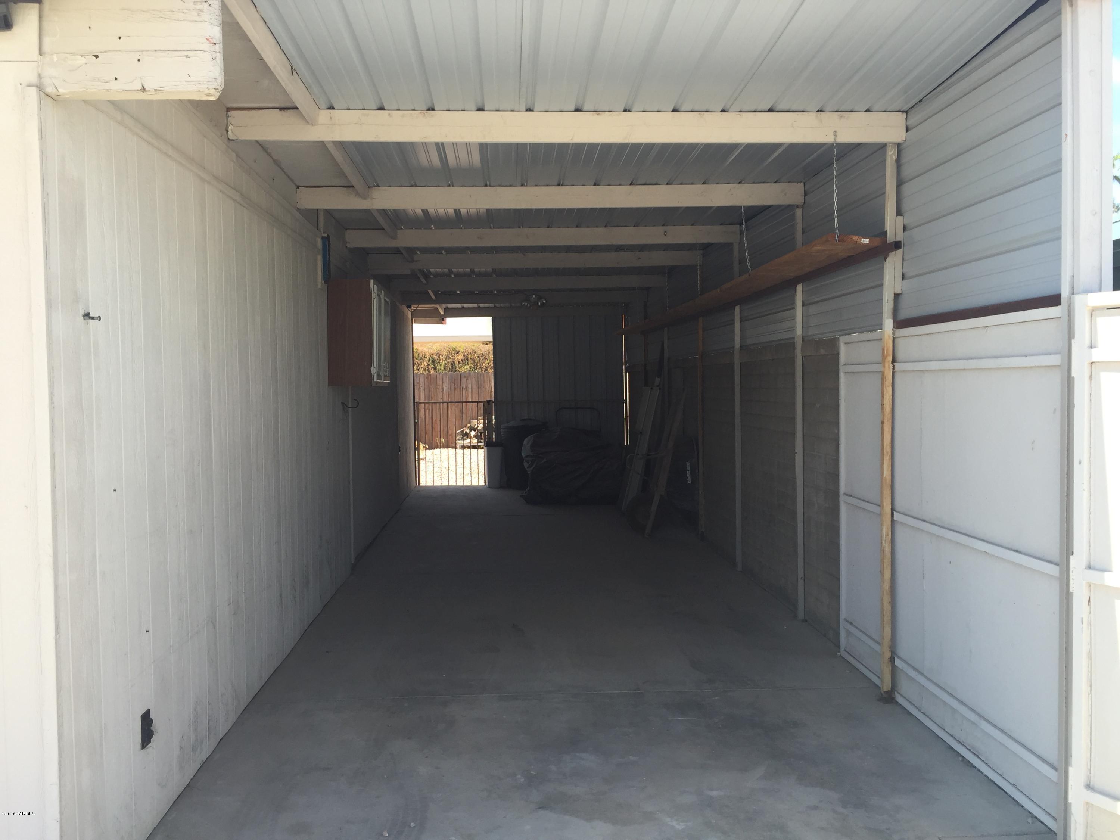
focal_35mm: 29
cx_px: 560
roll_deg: +0.4
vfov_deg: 48.2
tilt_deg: -3.5
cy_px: 420
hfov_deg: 61.7
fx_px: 938
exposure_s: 1/455
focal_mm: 4.15
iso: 32
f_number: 2.2
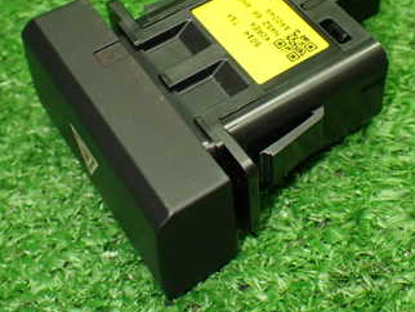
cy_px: 85
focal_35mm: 67
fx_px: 804
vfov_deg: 21.8
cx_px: 211
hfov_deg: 28.9
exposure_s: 1/160
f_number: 2.5
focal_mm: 6.37
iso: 640
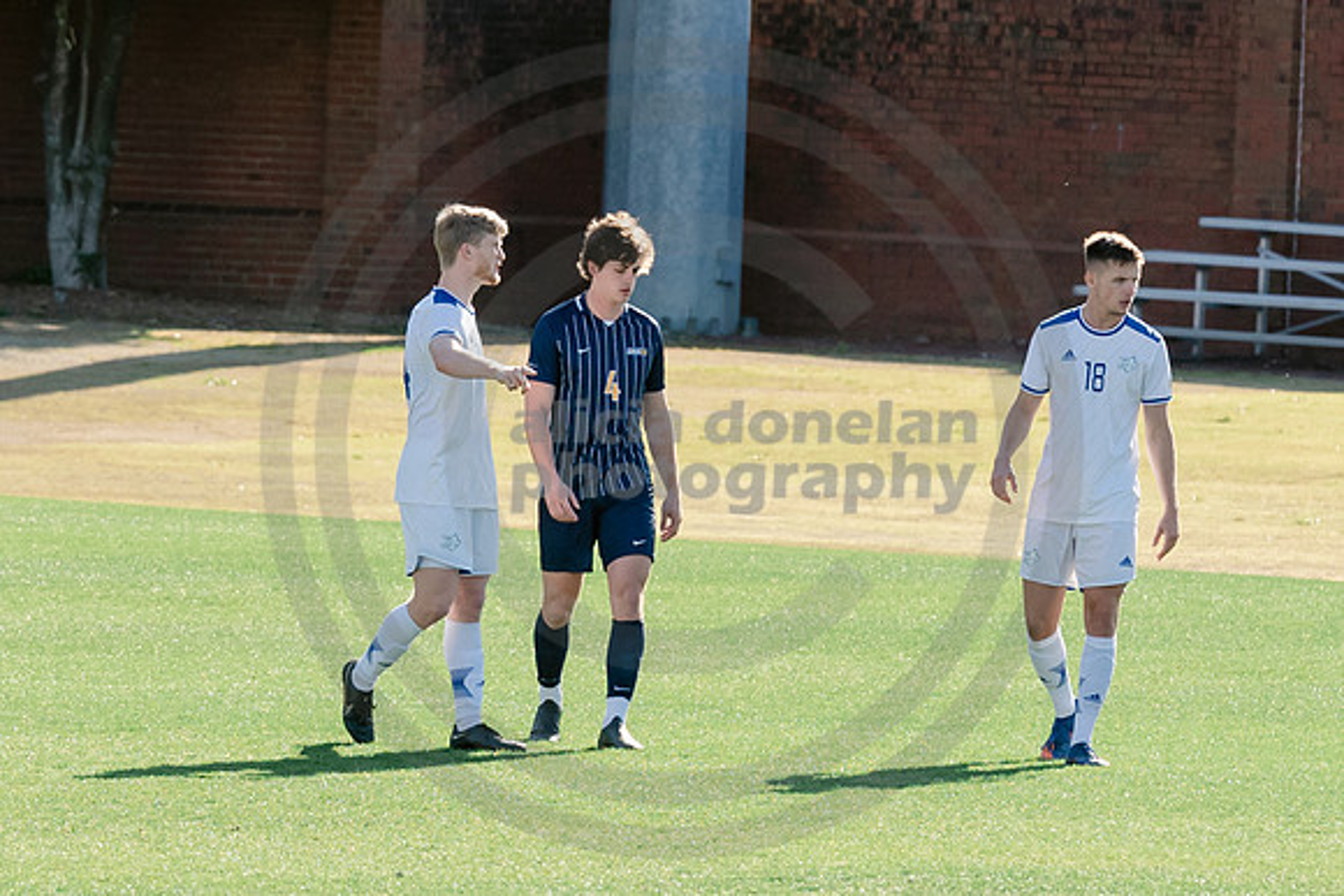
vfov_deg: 2.3
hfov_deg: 3.5
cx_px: 458
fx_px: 22011
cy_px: 696
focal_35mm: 589
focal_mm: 200
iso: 640
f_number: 5
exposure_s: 1/1600
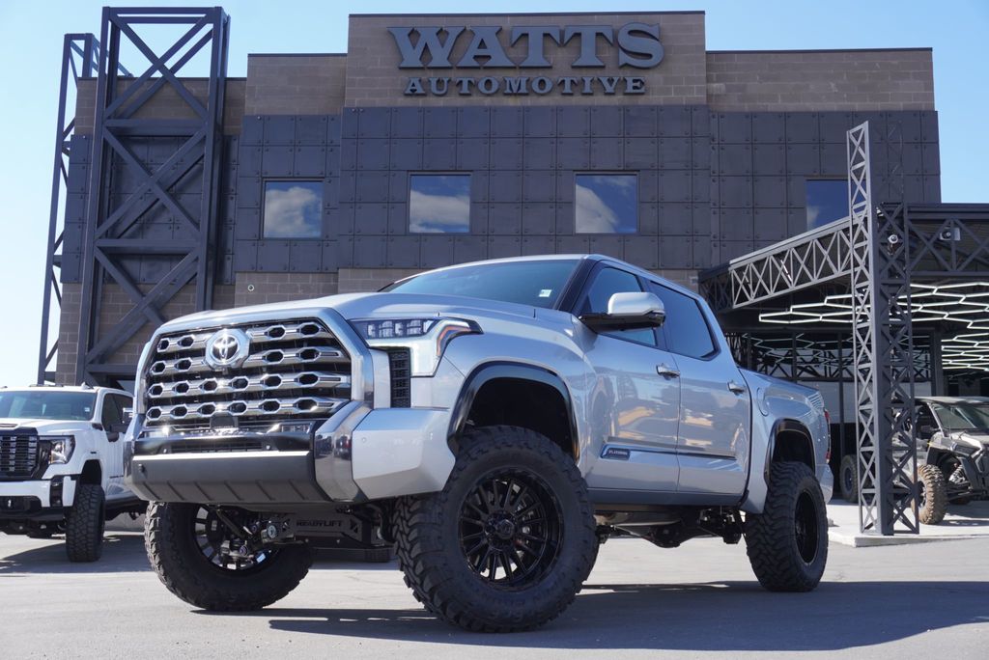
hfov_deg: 46.4
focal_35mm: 42
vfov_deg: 31.9
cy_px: 330
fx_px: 1154
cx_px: 494
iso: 100
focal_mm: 28
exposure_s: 1/125
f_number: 7.1
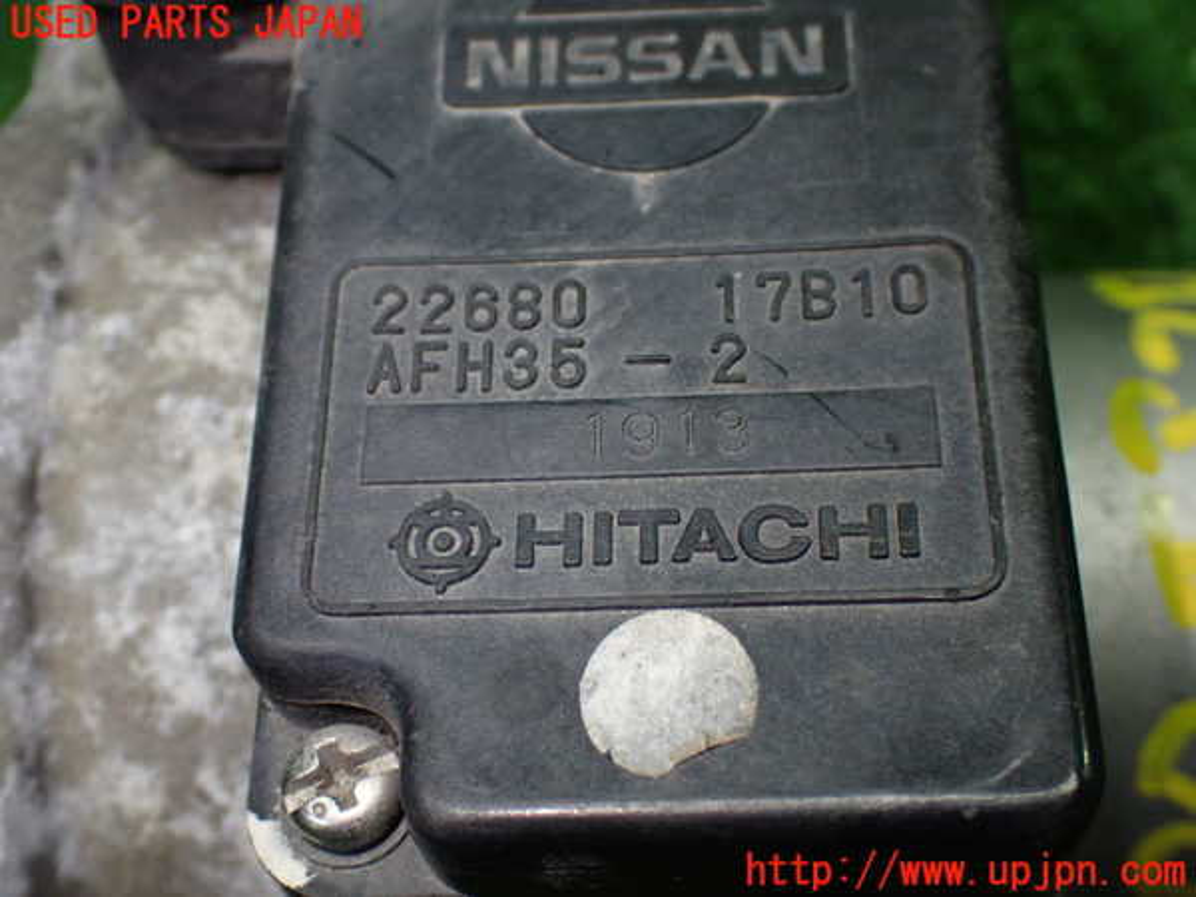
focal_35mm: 50
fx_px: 1728
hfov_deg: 38.2
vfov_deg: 29.1
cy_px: 448
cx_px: 598
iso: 800
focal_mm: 9.01
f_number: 3.2
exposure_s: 1/200
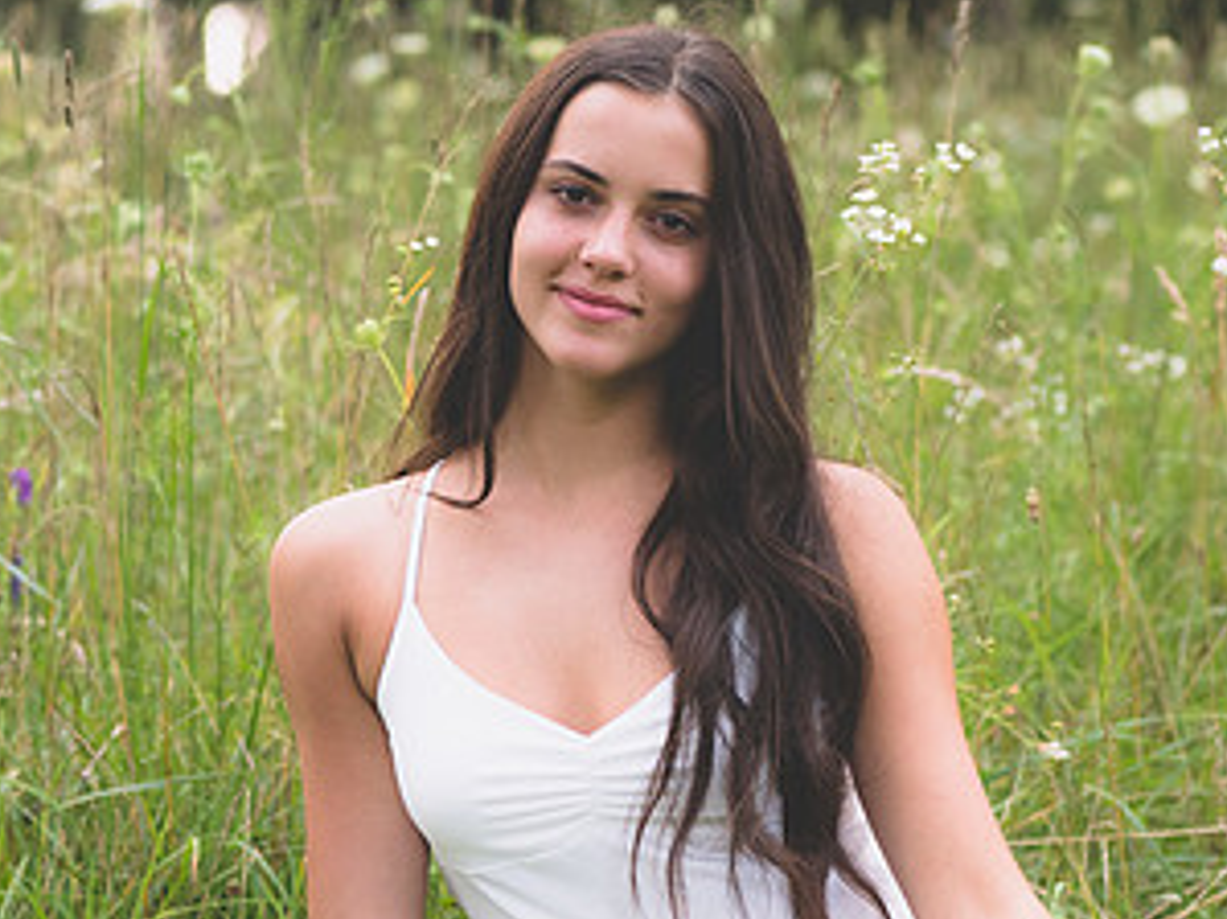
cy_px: 638
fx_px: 5917
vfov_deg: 8.9
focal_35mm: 167
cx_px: 665
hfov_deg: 11.8
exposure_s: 1/640
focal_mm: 43
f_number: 2
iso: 500
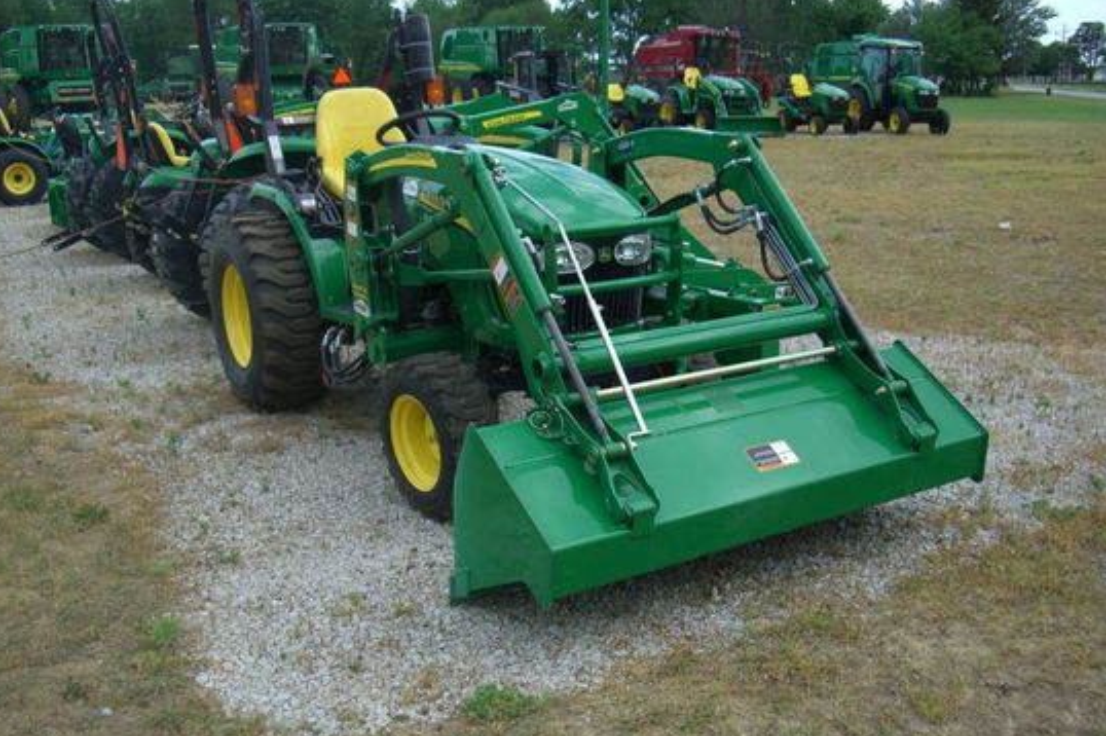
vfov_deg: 33.4
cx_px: 549
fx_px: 1228
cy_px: 378
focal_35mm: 40
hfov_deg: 48.5
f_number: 2.8
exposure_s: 1/320
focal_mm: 7.9
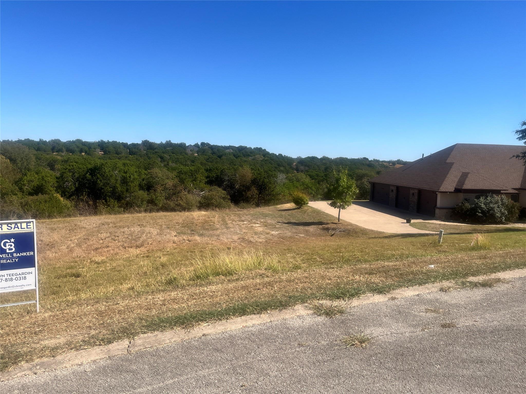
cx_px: 263
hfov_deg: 67.3
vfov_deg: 53.1
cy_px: 197
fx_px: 395
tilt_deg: -1.9
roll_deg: +1.5
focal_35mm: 26
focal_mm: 5.1
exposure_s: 1/4149
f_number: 1.6
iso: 50
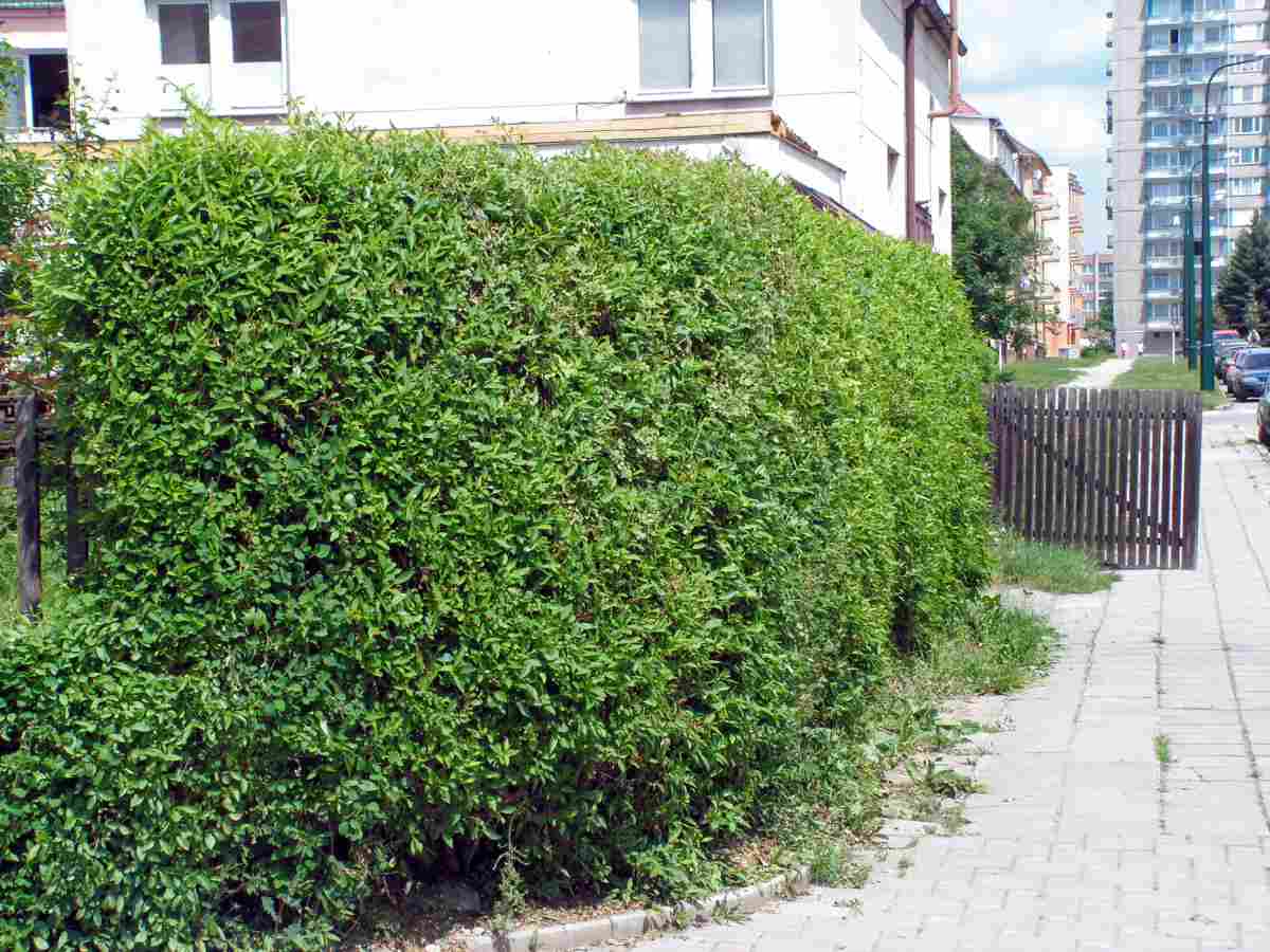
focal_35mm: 80
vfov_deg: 18.4
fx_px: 2935
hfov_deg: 24.4
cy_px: 476
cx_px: 635
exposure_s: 1/200
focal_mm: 13.4
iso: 50
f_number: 4.8
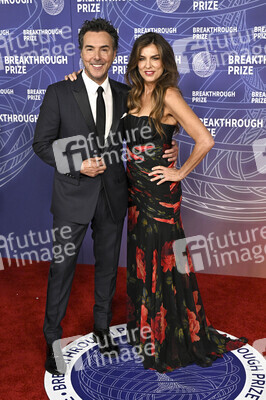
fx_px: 500
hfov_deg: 29.8
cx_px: 133
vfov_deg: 43.6
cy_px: 200
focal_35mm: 45
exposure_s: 1/320
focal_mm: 45
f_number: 4
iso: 2000
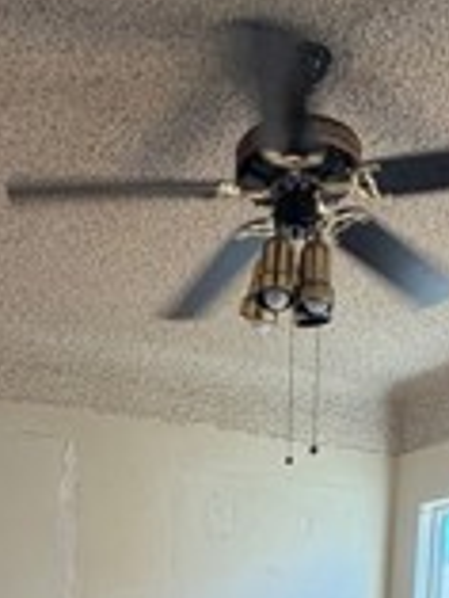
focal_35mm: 57
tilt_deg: -14.2
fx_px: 984
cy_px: 945
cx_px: 205
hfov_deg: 25.7
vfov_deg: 24.4
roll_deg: -0.9
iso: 125
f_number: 2.2
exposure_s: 1/121
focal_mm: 2.22
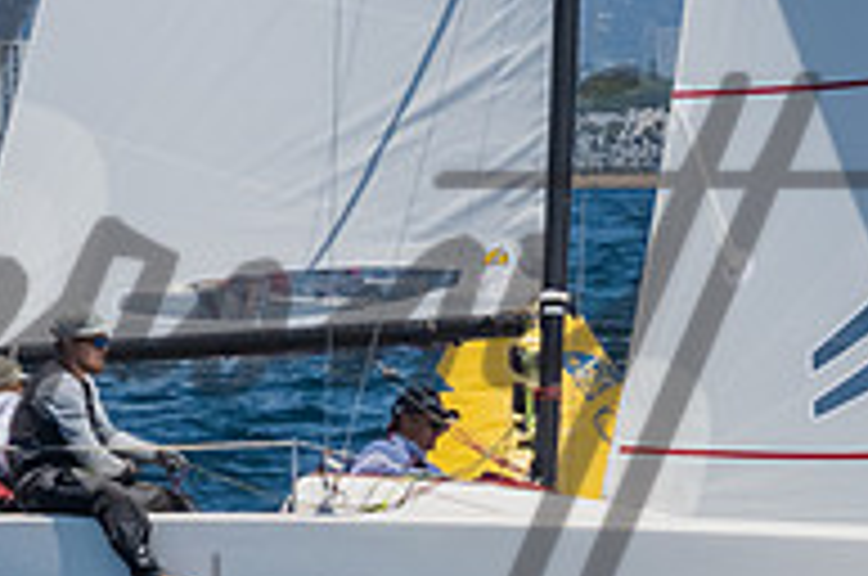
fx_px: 11963
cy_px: 284
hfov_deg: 4.2
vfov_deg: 2.8
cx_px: 175
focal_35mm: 497
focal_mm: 110
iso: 640
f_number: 14
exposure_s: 1/1600
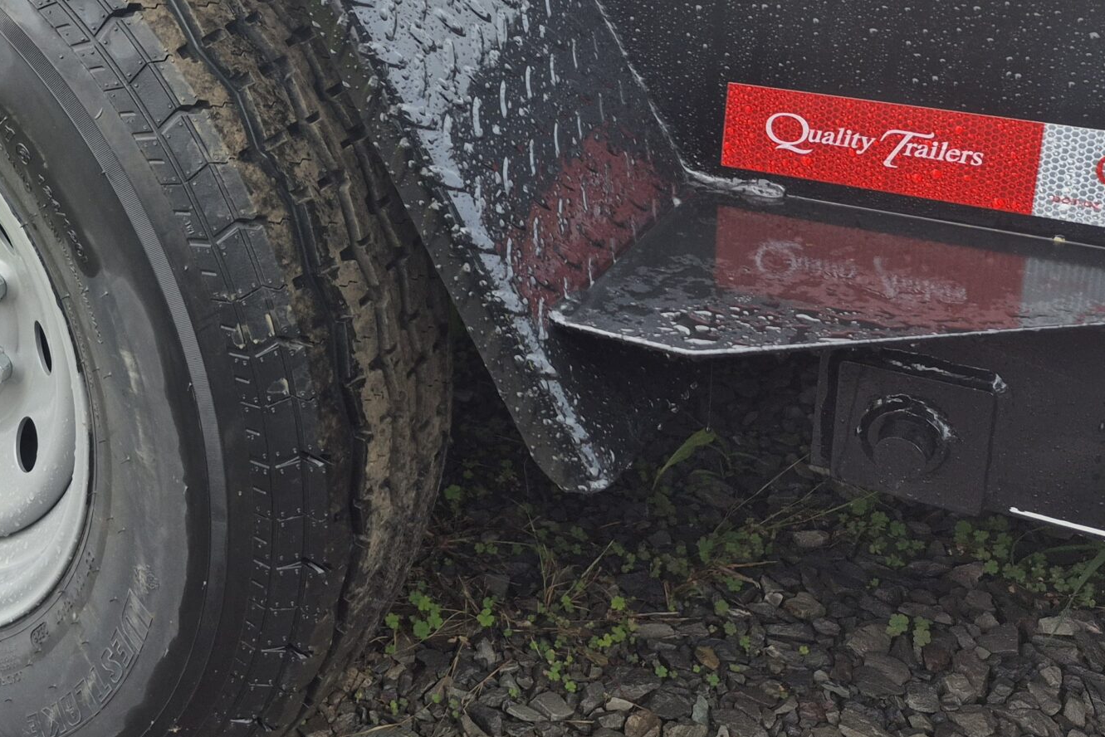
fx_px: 1412
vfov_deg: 28.5
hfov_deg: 39.5
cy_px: 119
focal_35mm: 46
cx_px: 102
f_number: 1.8
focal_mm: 5.4
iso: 40
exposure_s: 1/180
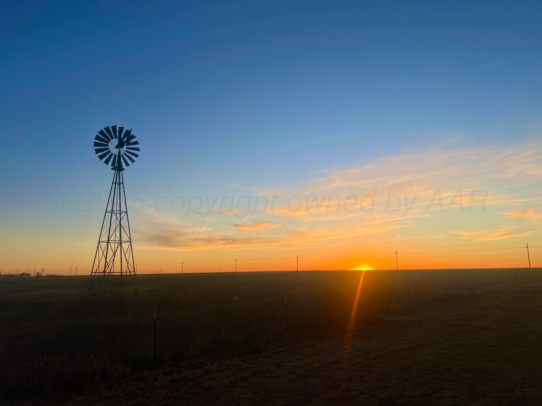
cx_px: 271
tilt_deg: +8.9
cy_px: 203
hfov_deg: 67.3
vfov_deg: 53.1
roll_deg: +1.2
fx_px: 407
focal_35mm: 26
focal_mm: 5.7
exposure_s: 1/1669
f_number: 1.5
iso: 50
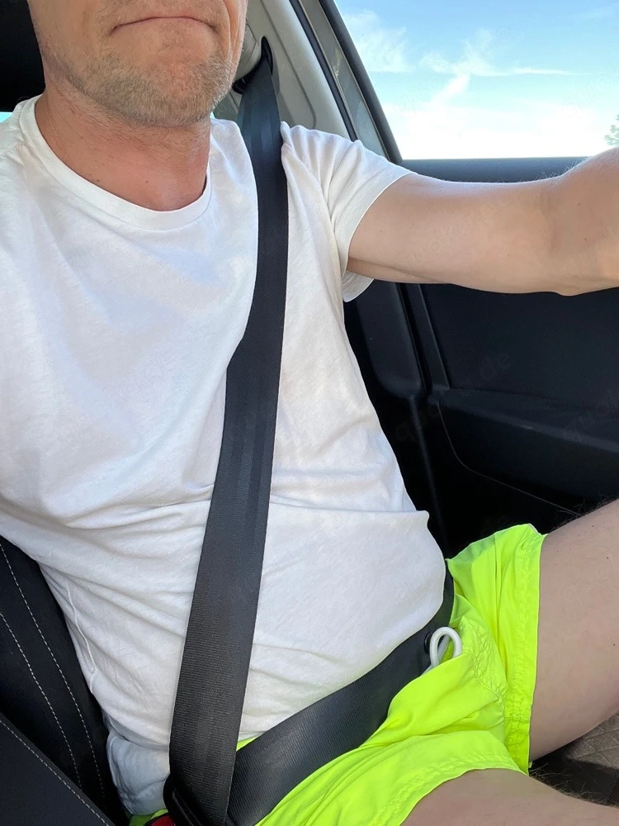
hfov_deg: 46.8
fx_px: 715
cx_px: 310
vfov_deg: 60.0
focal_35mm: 30
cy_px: 413
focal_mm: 2.71
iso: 32
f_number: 2.2
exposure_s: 1/121
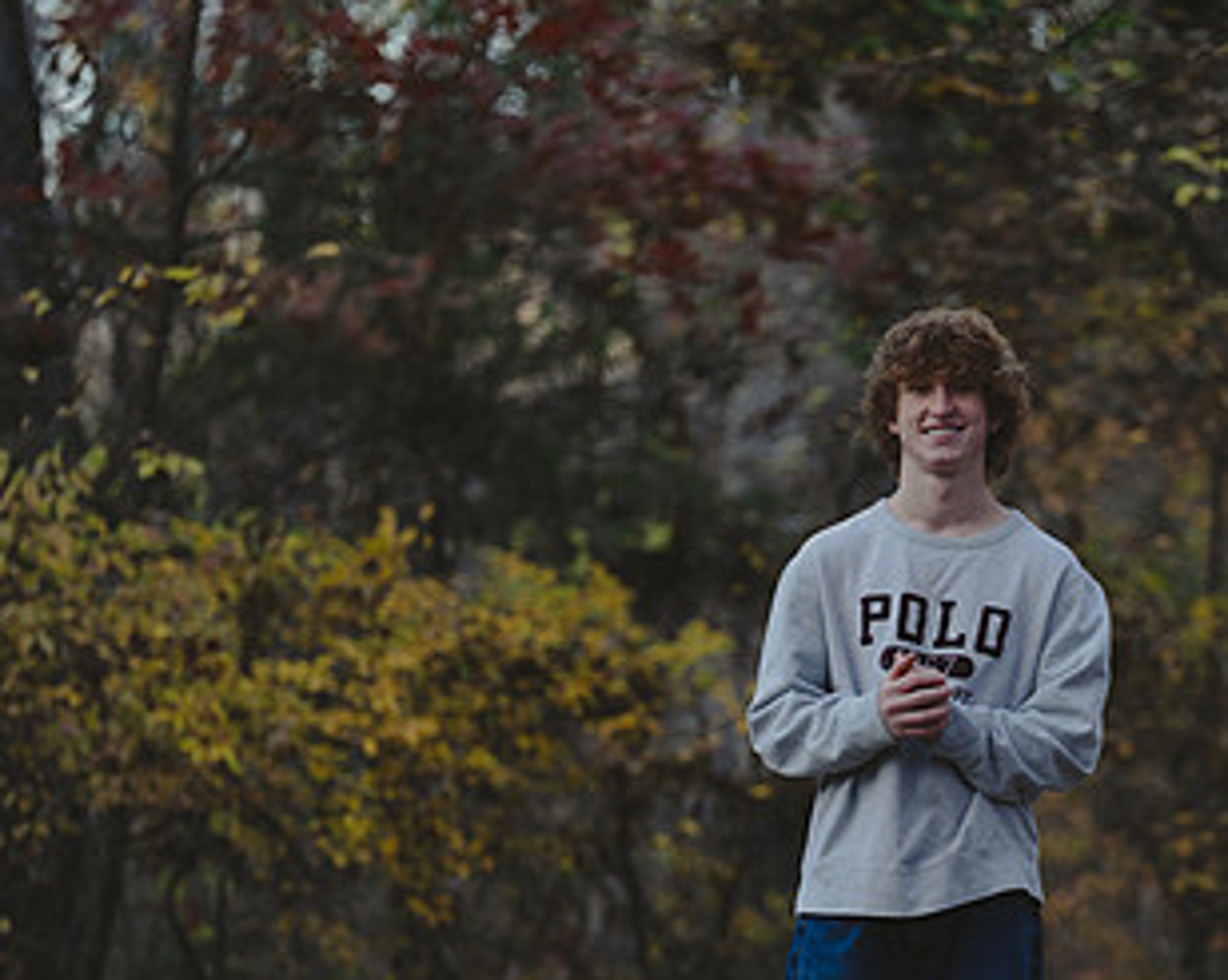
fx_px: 12458
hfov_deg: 5.6
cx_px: 953
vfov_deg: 4.5
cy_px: 767
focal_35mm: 343
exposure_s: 1/320
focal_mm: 194
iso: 250
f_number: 3.2
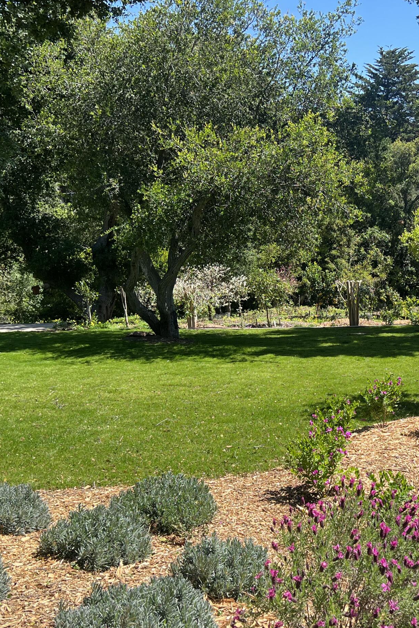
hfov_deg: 29.8
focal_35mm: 44
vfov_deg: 44.3
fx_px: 768
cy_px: 370
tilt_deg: -11.6
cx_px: 335
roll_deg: +3.5
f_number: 1.5
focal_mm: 5.7
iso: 50
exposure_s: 1/1698
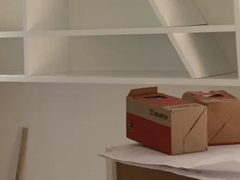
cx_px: 99
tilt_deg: +8.6
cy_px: -67
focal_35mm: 105
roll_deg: +1.6
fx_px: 728
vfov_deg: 13.5
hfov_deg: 18.7
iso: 160
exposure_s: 1/33
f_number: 2.2
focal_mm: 4.15
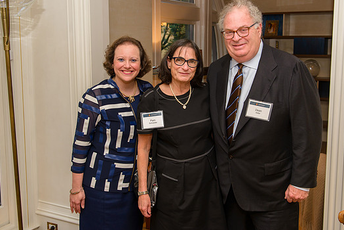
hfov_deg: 46.4
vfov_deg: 31.9
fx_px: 401
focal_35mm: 42
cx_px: 180
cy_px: 105
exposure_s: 1/60
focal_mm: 38
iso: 800
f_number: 5.6
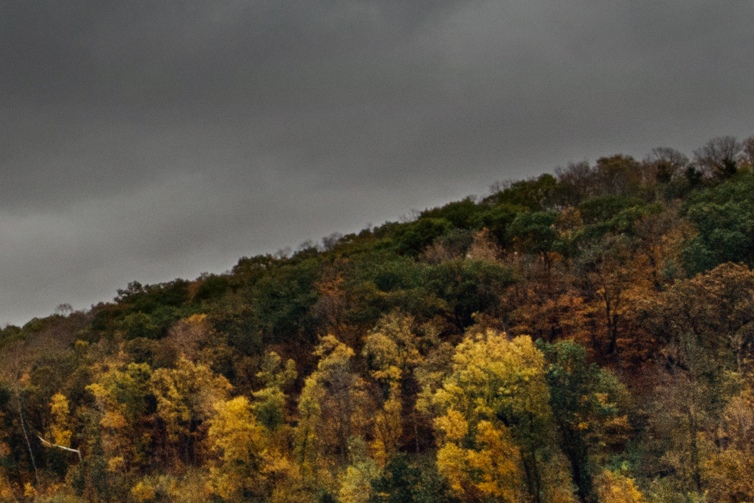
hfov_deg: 24.5
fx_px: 1508
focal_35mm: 72
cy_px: 245
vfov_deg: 18.9
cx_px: -227
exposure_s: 1/60
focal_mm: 14
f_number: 22
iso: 1000
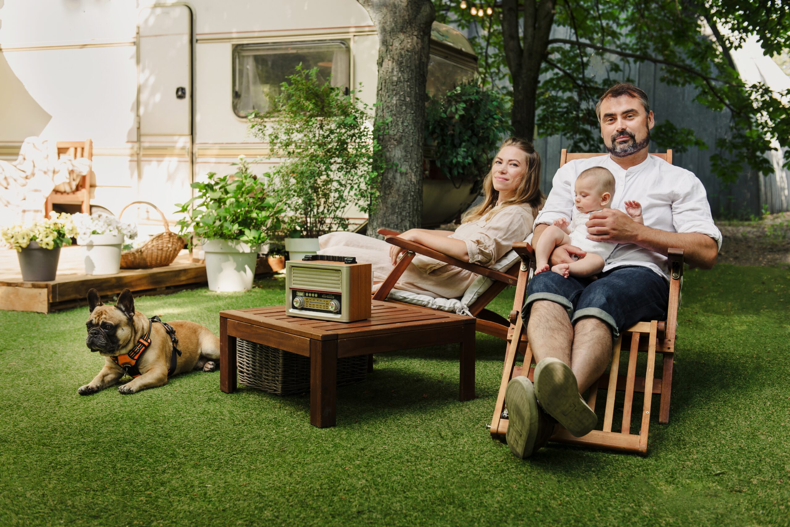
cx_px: 395
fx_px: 966
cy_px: 264
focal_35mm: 44
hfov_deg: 44.5
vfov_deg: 30.5
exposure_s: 1/200
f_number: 4
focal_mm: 44
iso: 200
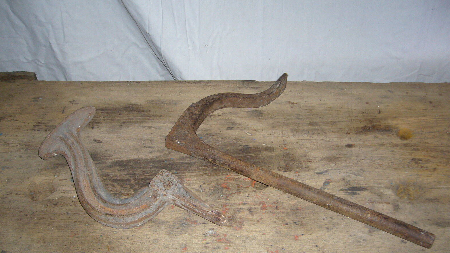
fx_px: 465
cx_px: 224
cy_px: 163
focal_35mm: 39
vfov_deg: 30.3
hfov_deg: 51.6
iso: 100
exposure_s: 1/60
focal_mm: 5.8
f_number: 2.8
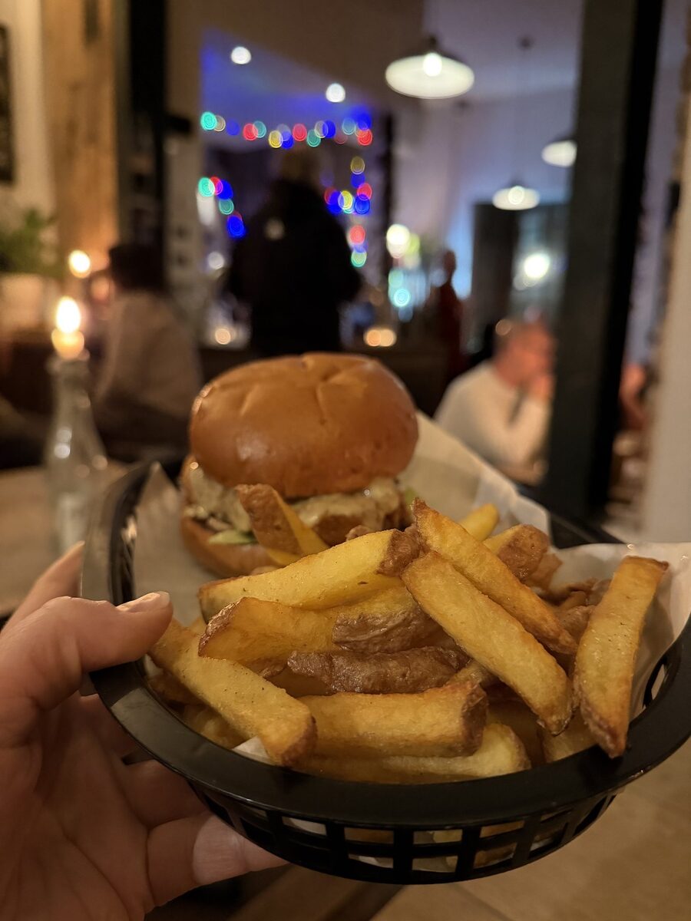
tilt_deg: -11.3
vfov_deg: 71.6
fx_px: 639
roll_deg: -1.7
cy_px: 460
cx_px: 346
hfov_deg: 56.8
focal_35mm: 24
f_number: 1.78
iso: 1600
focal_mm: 6.76
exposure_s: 1/30
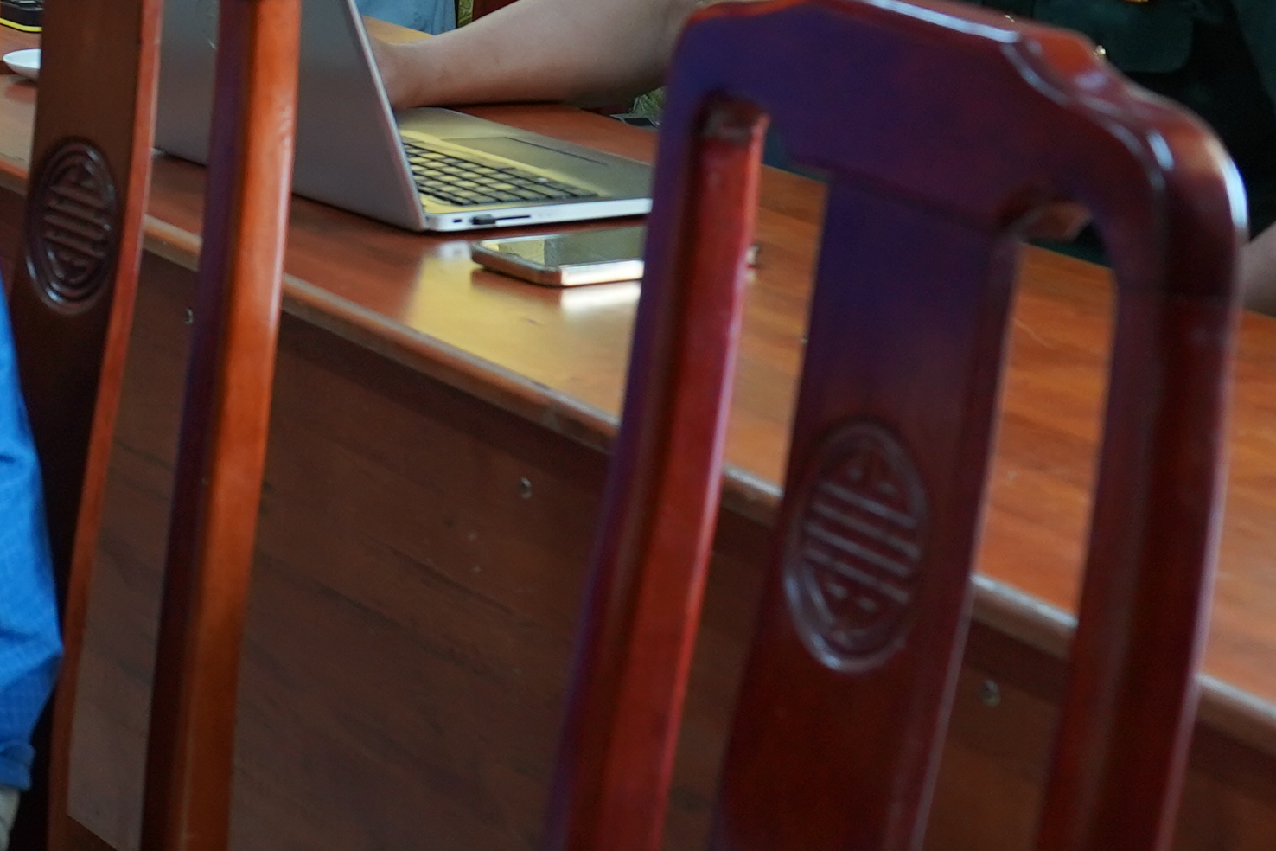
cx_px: -1289
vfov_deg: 10.6
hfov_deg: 13.8
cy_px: -264
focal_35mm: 126
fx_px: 4466
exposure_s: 1/160
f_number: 4
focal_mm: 31
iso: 800
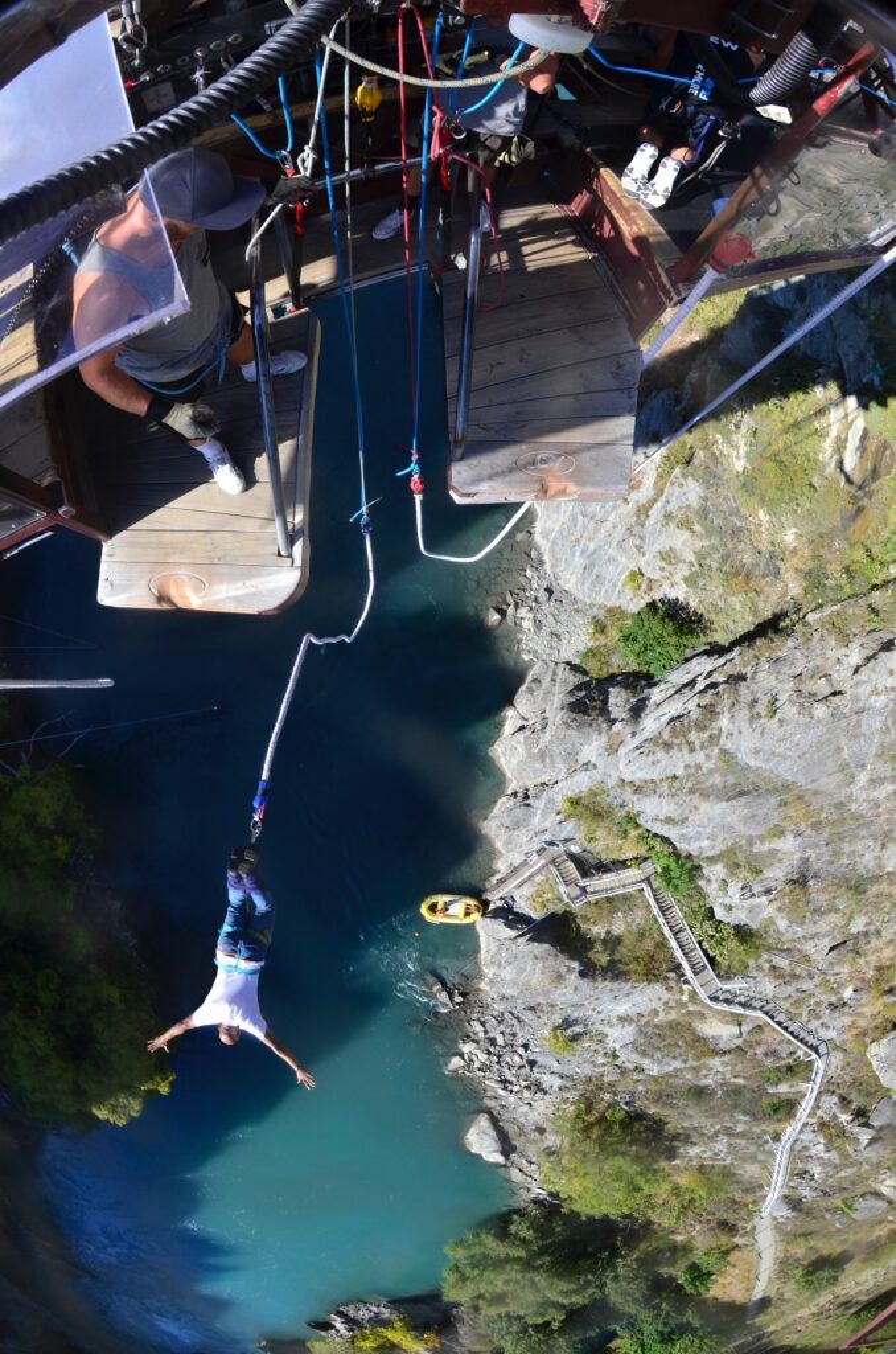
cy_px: 677
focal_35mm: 16
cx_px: 448
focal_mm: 10.5
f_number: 7.1
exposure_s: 1/800
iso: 320
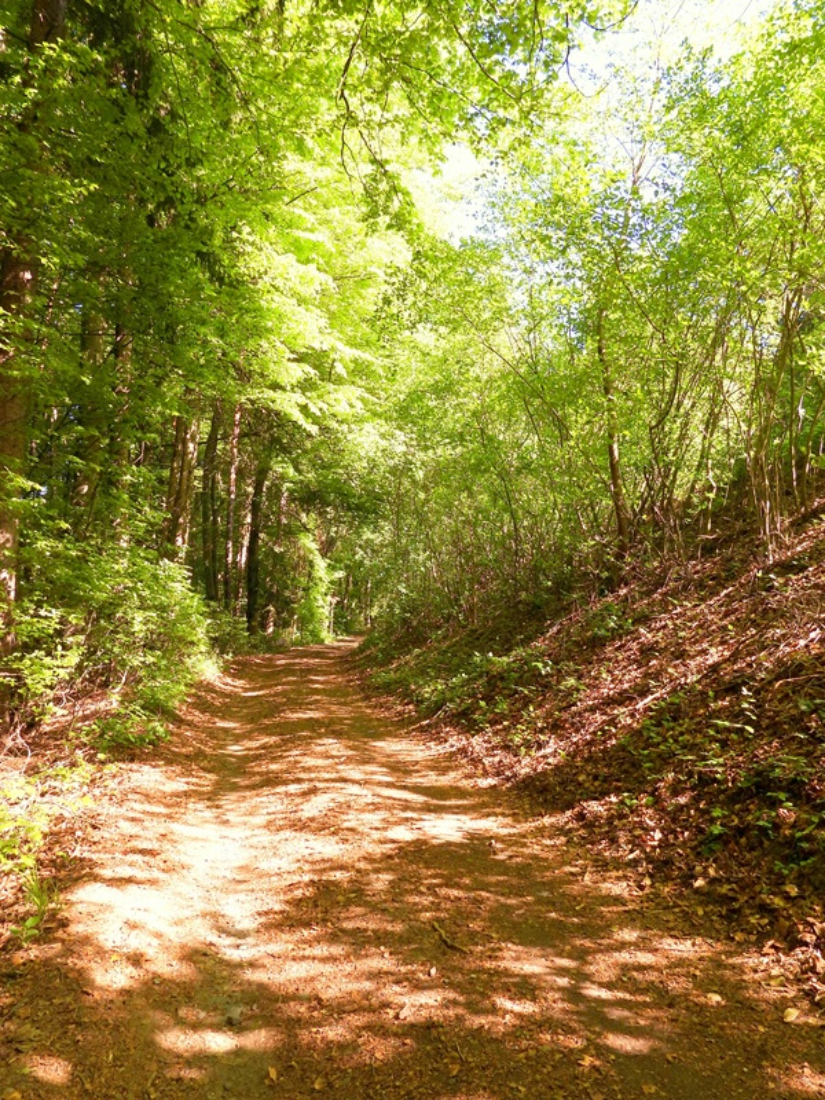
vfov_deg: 63.4
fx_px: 890
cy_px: 550
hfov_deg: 49.7
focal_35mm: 28
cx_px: 412
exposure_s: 1/200
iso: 100
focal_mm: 5
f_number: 2.8
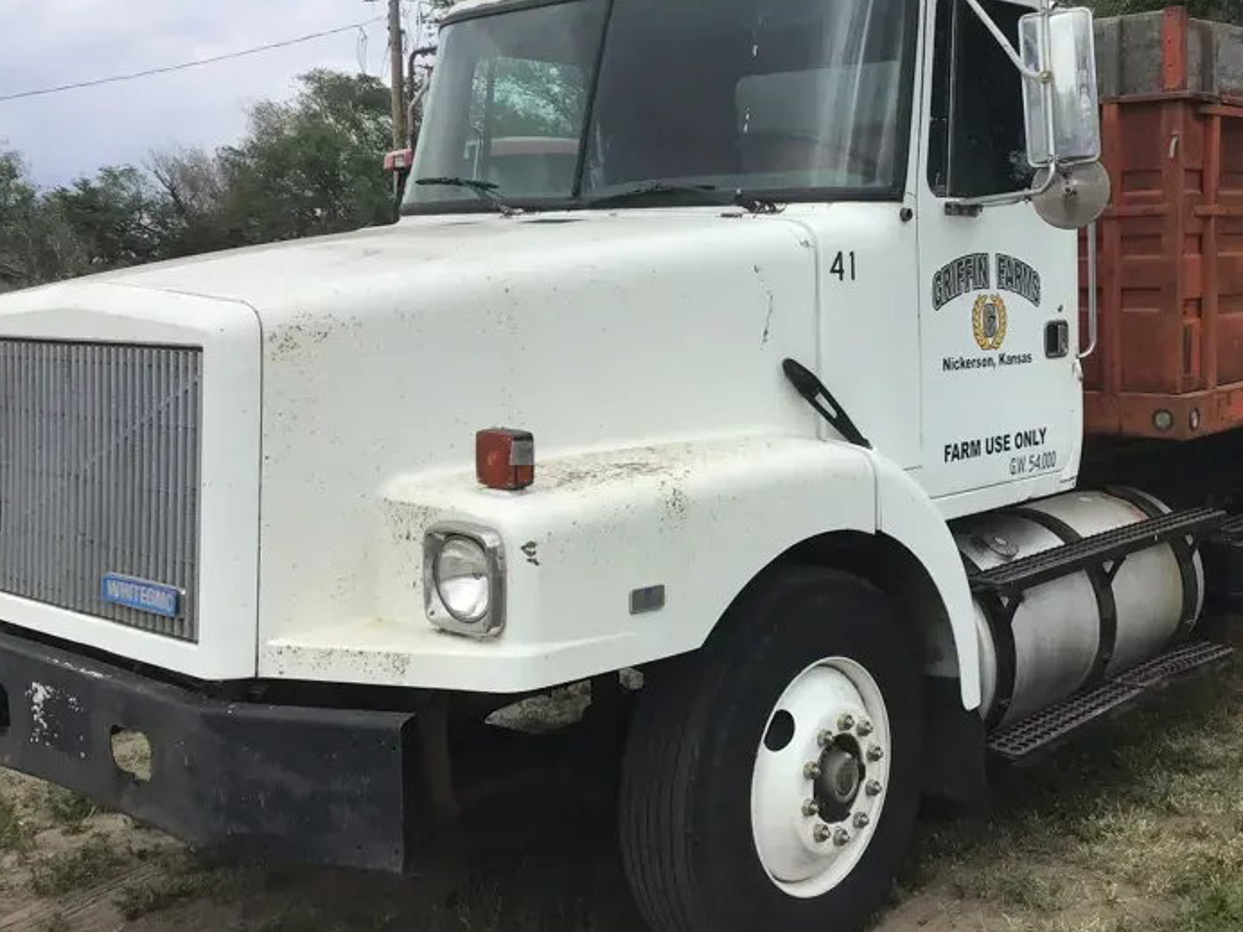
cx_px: 787
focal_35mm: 43
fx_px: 1544
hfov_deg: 43.5
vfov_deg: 33.6
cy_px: 422
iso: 25
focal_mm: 3.3
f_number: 2.4
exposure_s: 1/1072
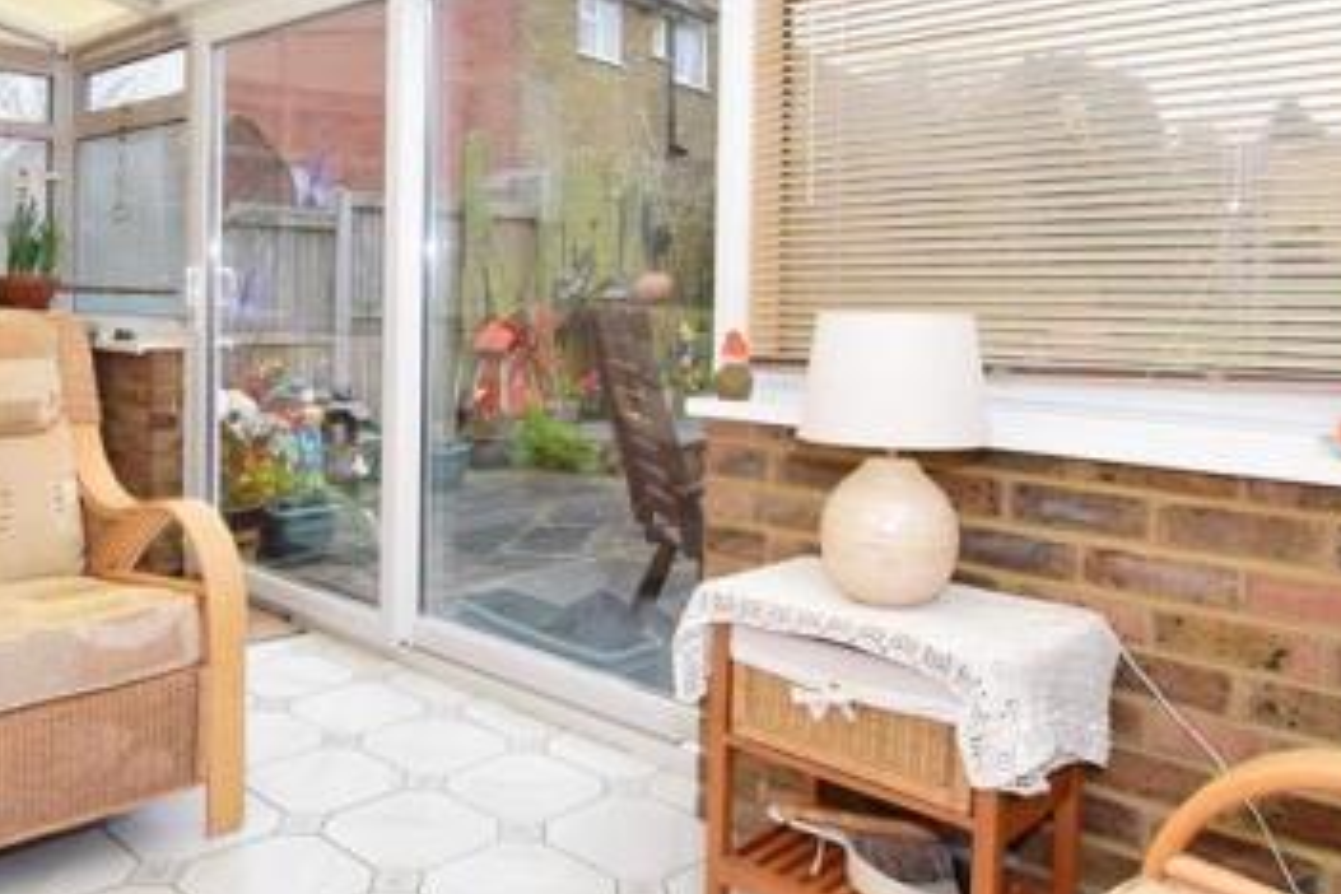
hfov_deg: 63.7
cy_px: 338
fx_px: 1043
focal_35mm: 28
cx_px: 443
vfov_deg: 46.0
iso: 400
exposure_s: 1/60
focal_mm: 10
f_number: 8
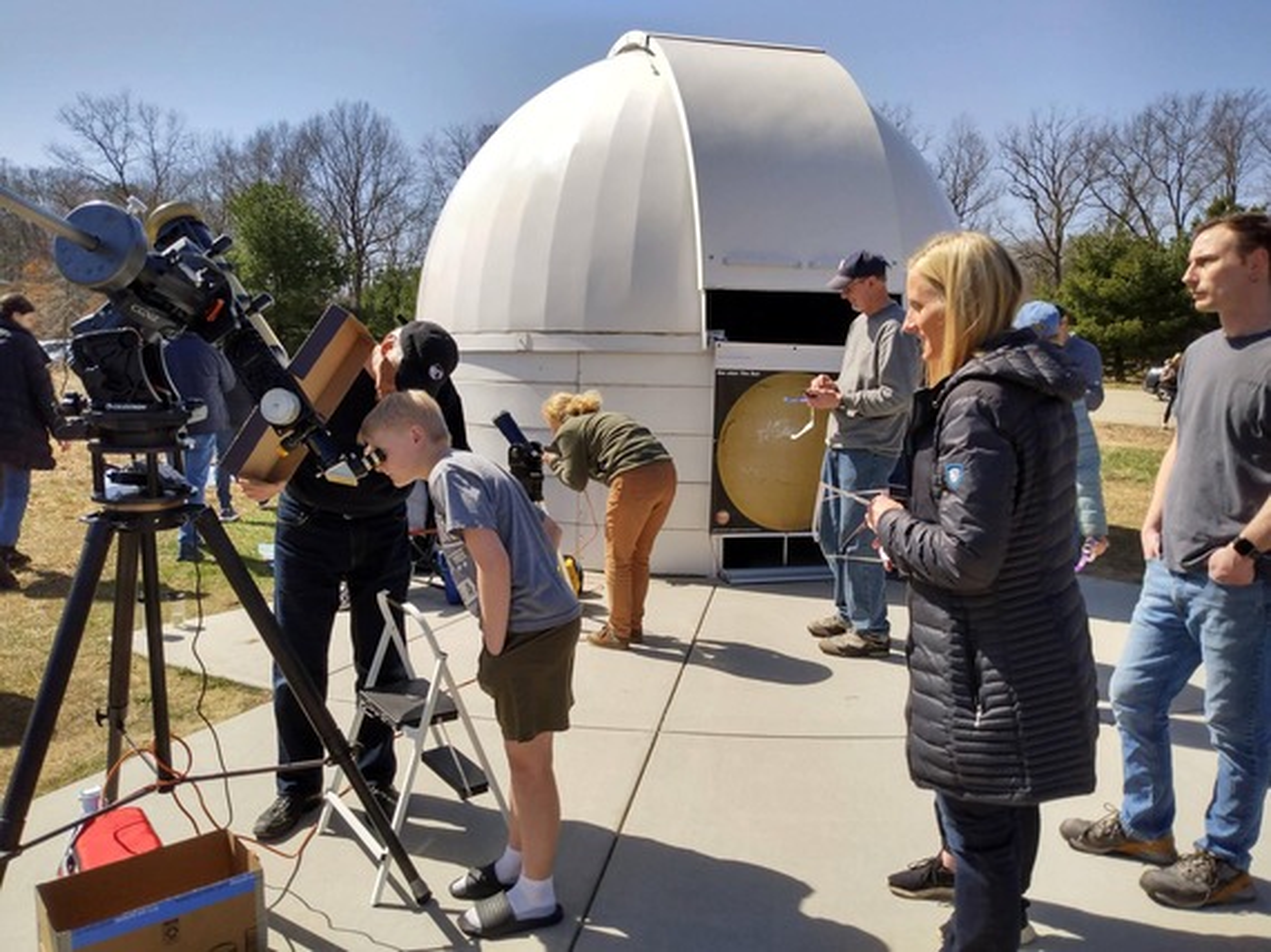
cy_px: 476
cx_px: 636
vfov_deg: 65.9
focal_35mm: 20
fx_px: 734
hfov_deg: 81.8
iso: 100
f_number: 2
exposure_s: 1/154
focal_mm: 3.54
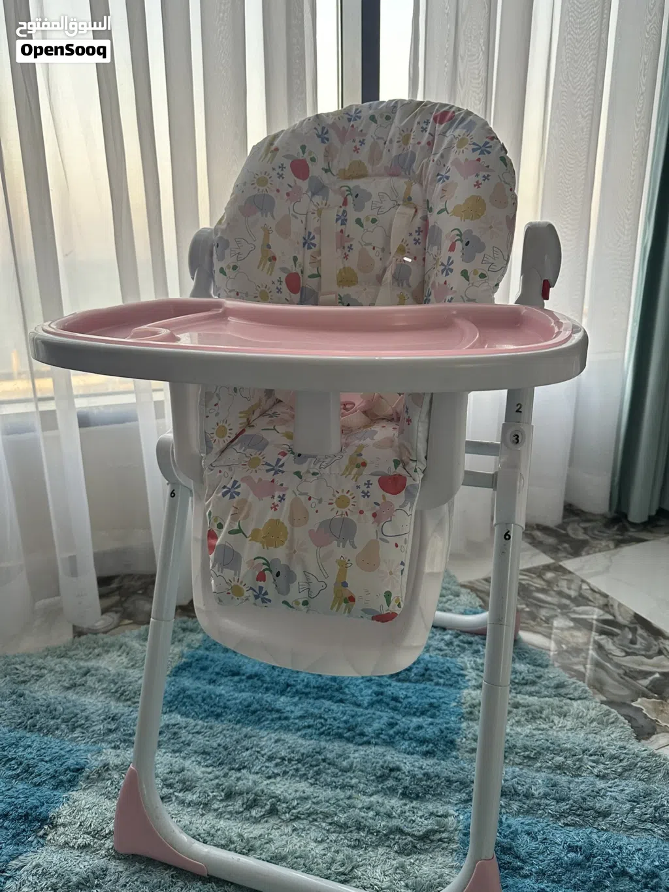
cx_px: 334
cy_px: 446
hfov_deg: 56.8
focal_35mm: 24
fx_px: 618
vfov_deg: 71.6
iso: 250
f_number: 1.78
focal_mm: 6.86
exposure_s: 1/115
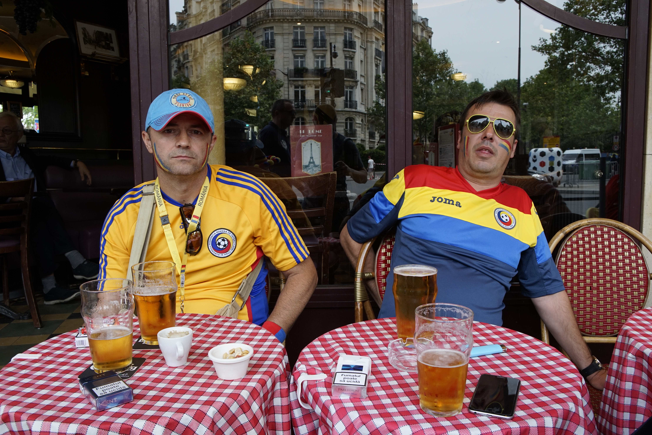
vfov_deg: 43.6
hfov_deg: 61.9
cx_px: 326
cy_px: 218
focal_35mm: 30
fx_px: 543
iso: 640
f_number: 5.6
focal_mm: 30
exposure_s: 1/125
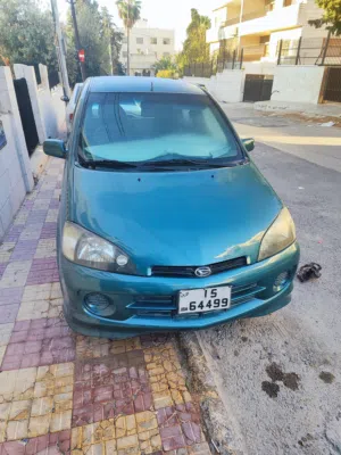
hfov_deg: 58.9
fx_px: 302
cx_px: 170
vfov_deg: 73.9
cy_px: 228
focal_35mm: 23
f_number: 1.8
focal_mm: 5.4
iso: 50
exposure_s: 1/449
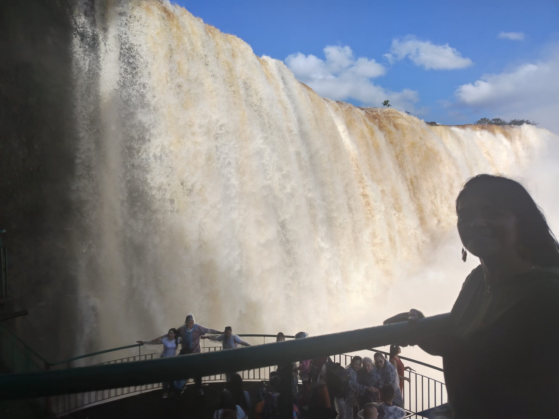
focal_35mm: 24
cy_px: 210
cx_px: 280
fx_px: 388
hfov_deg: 71.6
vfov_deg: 56.8
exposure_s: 1/1042
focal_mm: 5.25
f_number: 1.75
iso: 100
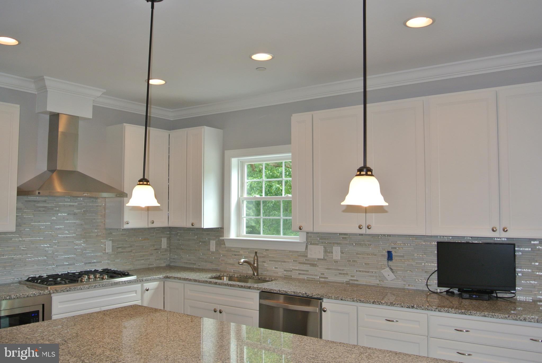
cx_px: 271
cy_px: 182
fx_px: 437
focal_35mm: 29
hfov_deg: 63.6
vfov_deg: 45.1
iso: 200
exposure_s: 1/60
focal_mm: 11
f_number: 3.5
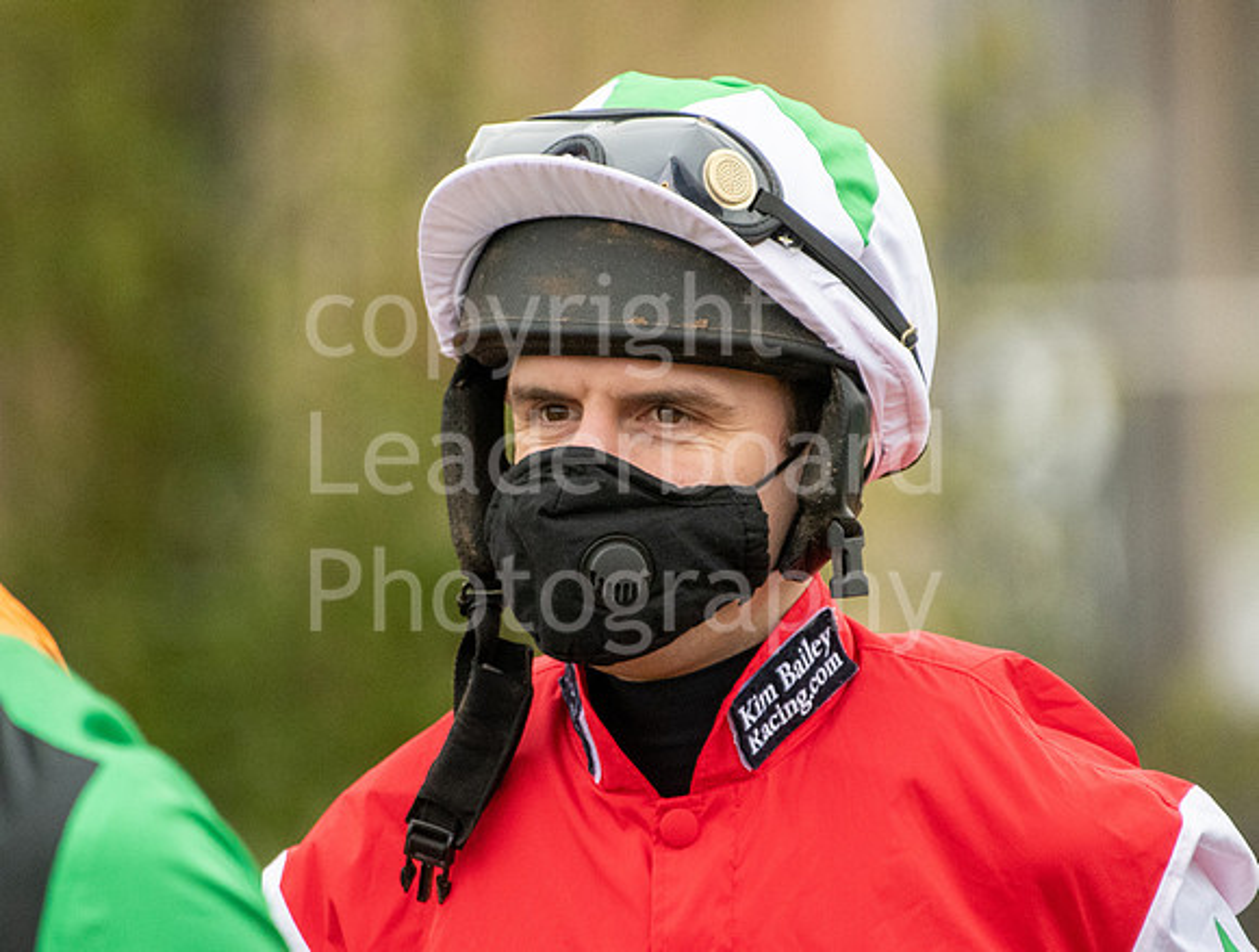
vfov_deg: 1.5
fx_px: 36590
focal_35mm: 1003
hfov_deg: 2.0
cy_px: 457
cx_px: 587
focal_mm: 500
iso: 2500
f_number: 5.6
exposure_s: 1/640
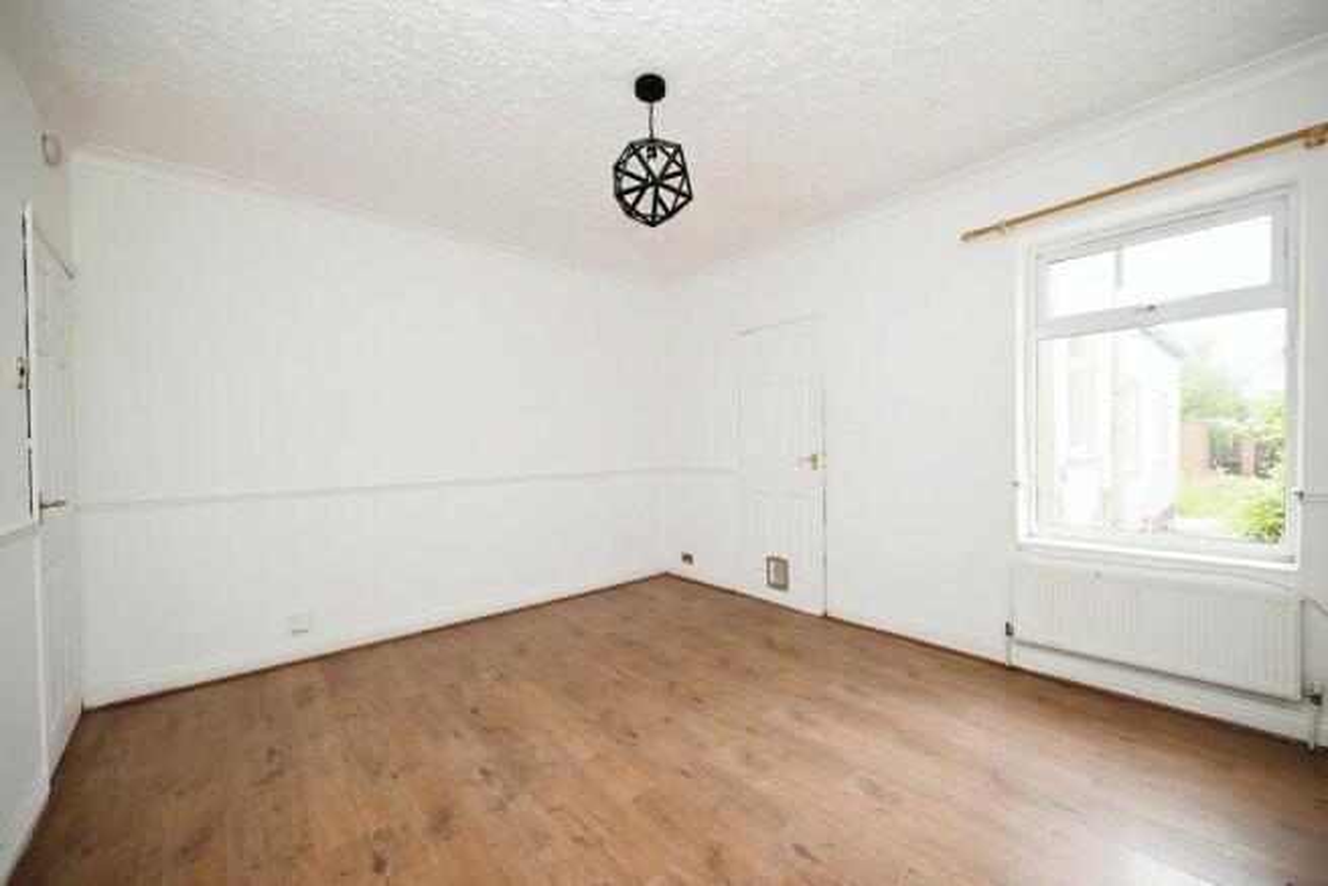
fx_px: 517
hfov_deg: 104.2
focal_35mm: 14
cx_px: 664
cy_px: 443
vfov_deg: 81.2
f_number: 4
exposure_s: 1/60
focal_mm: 14
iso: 100
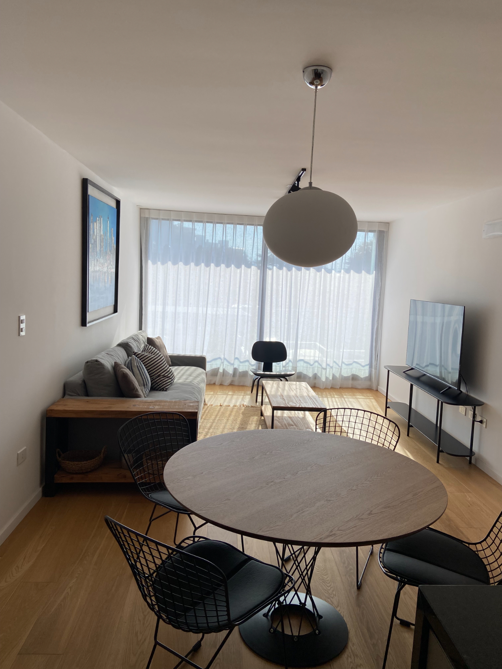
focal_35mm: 26
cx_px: 251
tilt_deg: -6.1
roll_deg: -2.5
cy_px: 334
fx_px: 503
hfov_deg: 53.1
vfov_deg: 67.3
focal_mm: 4.25
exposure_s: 1/905
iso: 32
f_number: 1.8
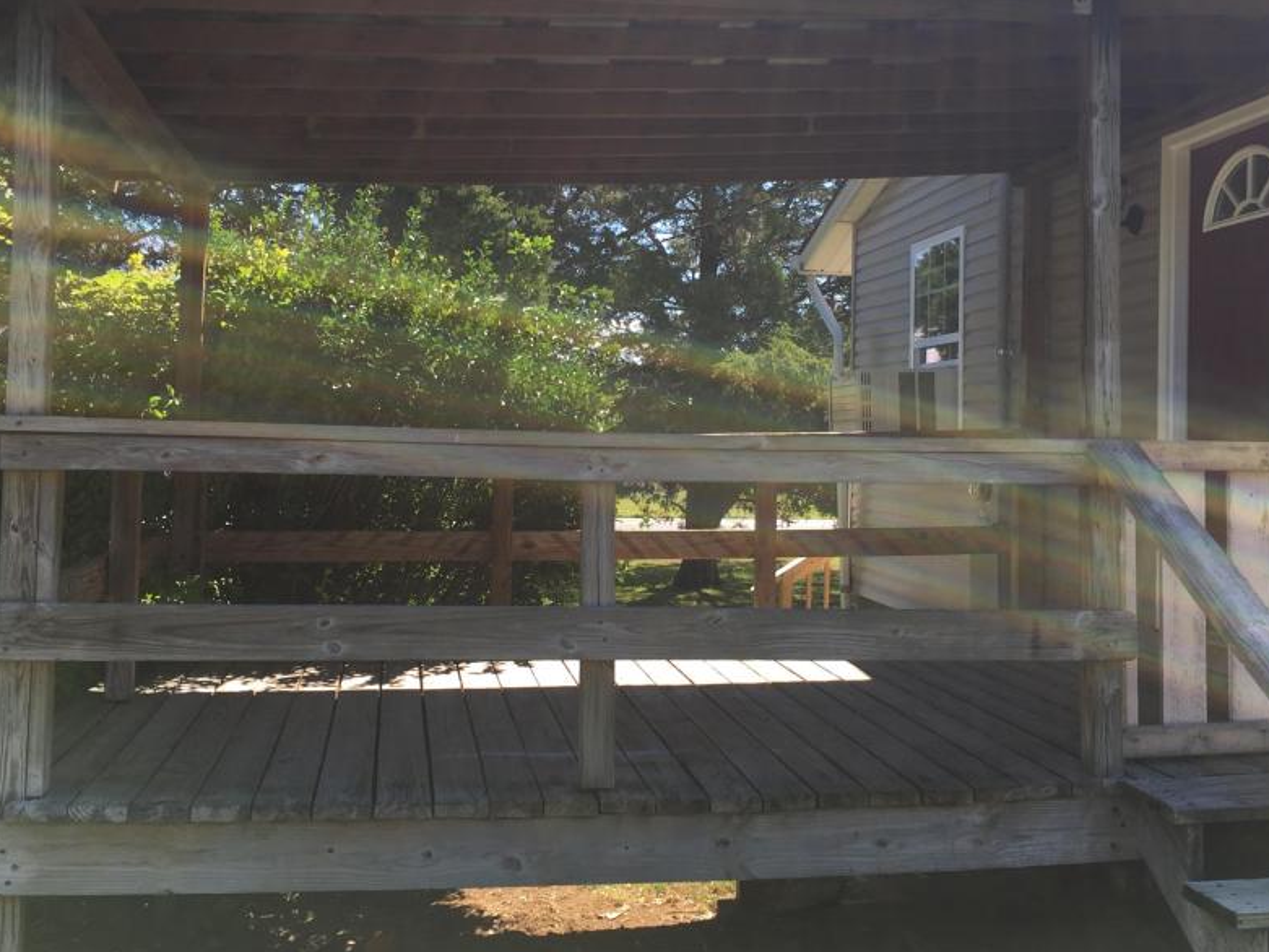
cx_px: 668
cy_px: 385
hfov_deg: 48.9
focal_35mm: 38
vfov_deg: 37.6
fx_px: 1393
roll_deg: +1.0
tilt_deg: +3.7
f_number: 2.2
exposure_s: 1/596
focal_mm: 4.15
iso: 25
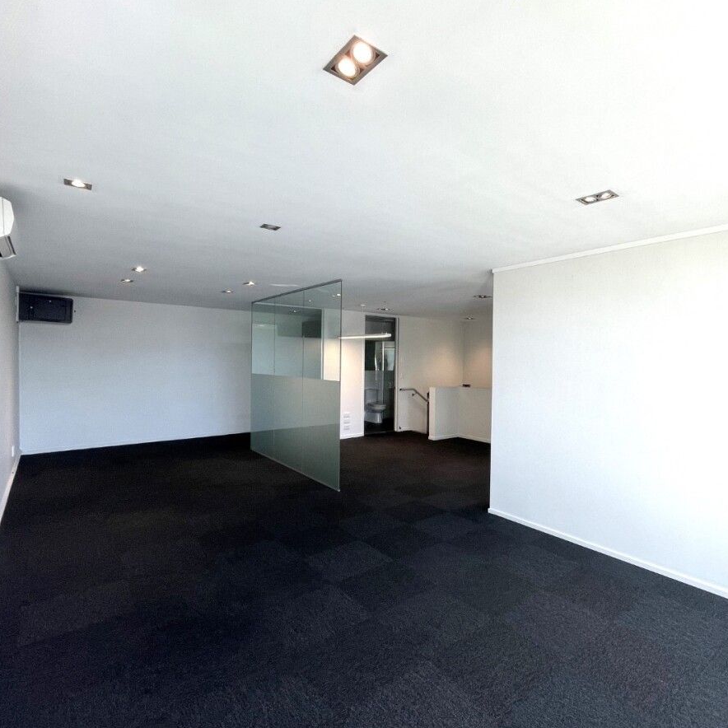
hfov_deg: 78.9
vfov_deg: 80.7
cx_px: 466
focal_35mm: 18
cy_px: 368
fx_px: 428
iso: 40
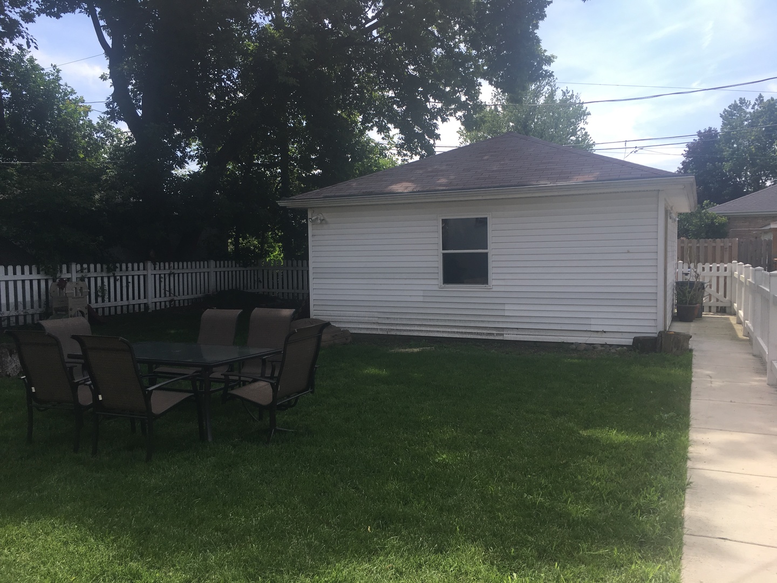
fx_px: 651
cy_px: 292
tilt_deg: -3.1
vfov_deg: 48.2
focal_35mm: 29
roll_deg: +1.4
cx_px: 388
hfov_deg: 61.7
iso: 25
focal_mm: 4.15
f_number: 2.2
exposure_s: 1/801
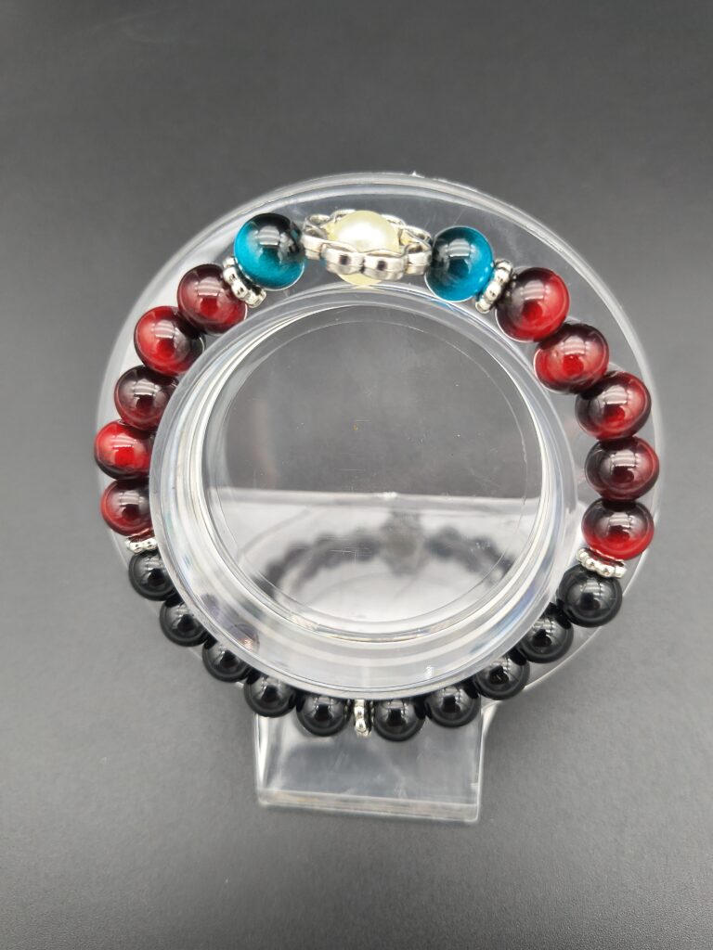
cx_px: 356
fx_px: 687
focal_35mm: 25
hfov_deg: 54.9
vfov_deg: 69.4
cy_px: 475
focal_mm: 4.68
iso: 758
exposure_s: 1/60
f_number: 1.7
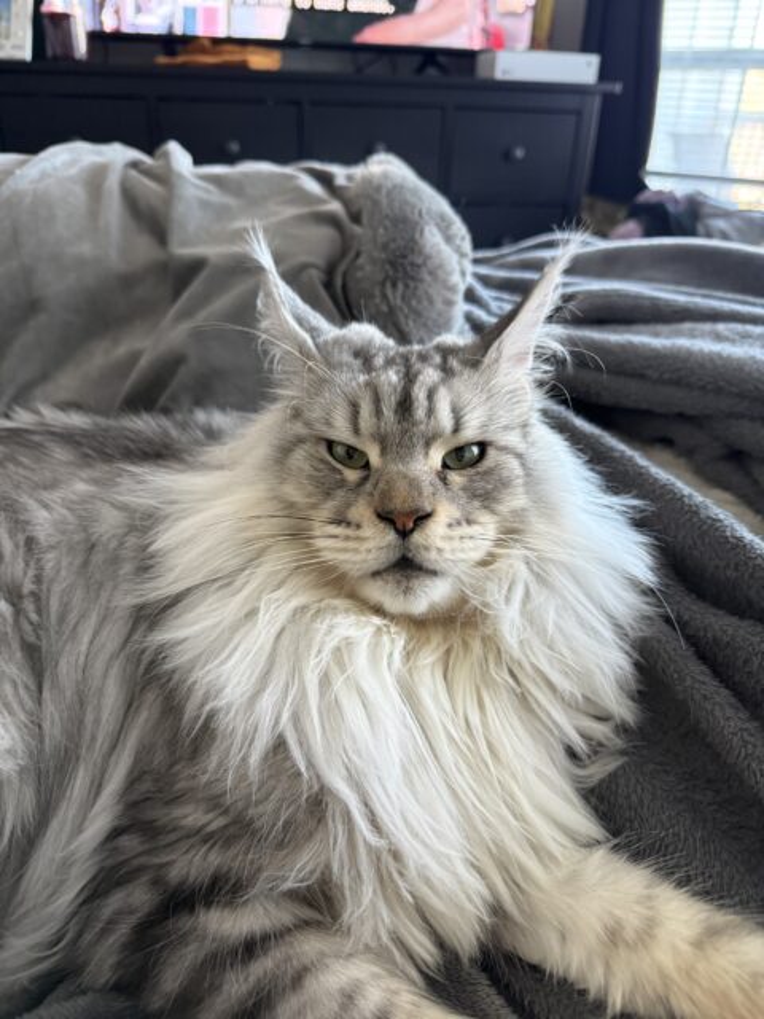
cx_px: 382
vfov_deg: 71.6
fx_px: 706
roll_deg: -1.7
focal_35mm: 24
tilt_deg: -28.0
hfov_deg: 56.8
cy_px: 510
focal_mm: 6.76
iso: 400
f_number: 1.78
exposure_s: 1/53
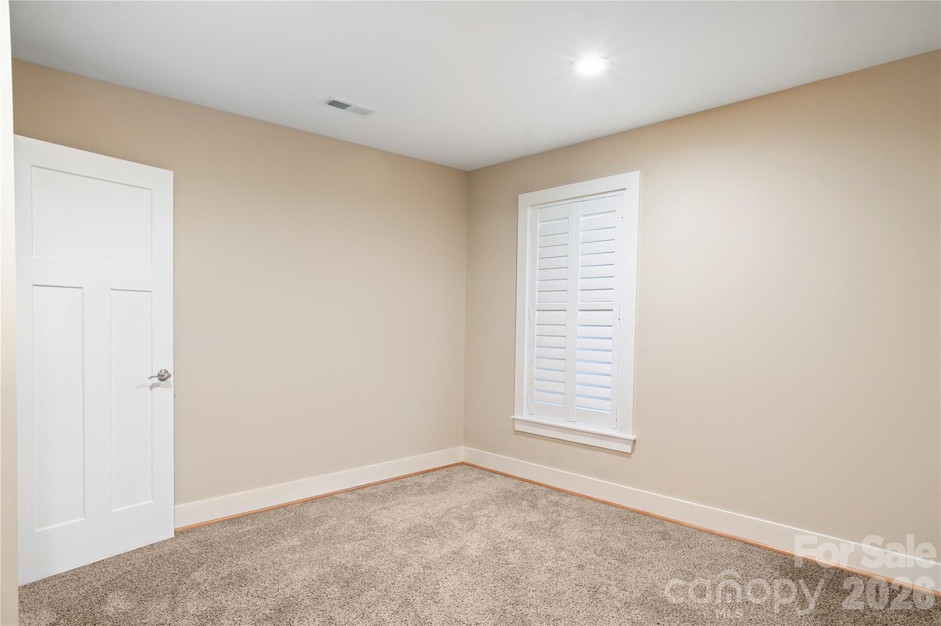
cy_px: 313
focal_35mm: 20
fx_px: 522
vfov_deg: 61.8
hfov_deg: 84.0
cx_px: 470
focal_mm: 20
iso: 160
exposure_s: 8
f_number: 8
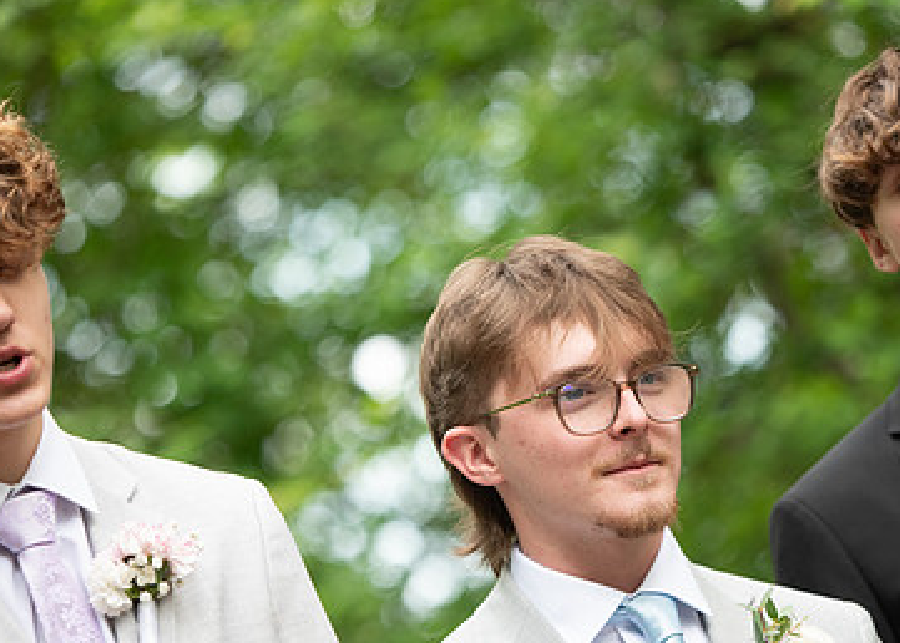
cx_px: 529
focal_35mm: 252
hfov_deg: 8.0
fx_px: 6443
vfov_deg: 5.7
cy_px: 501
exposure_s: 1/640
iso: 500
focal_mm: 150
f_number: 2.8
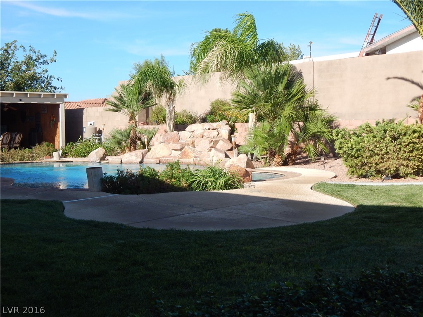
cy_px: 158
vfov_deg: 30.3
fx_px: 587
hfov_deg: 39.7
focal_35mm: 48
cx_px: 212
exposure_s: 1/800
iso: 125
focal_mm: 8.6
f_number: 3.7
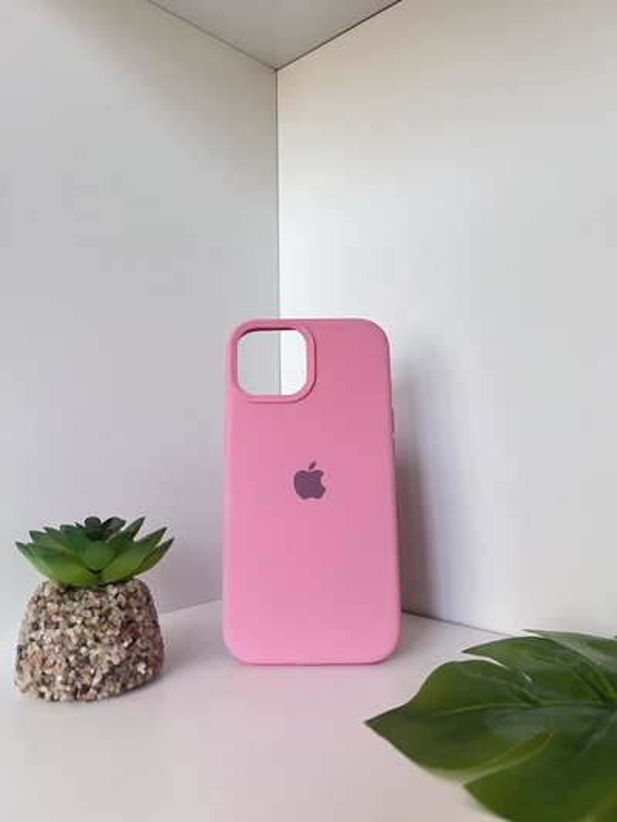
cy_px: 411
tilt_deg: +0.7
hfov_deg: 53.1
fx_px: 618
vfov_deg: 67.3
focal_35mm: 26
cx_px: 308
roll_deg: +1.8
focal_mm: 5.7
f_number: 1.5
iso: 125
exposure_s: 1/82
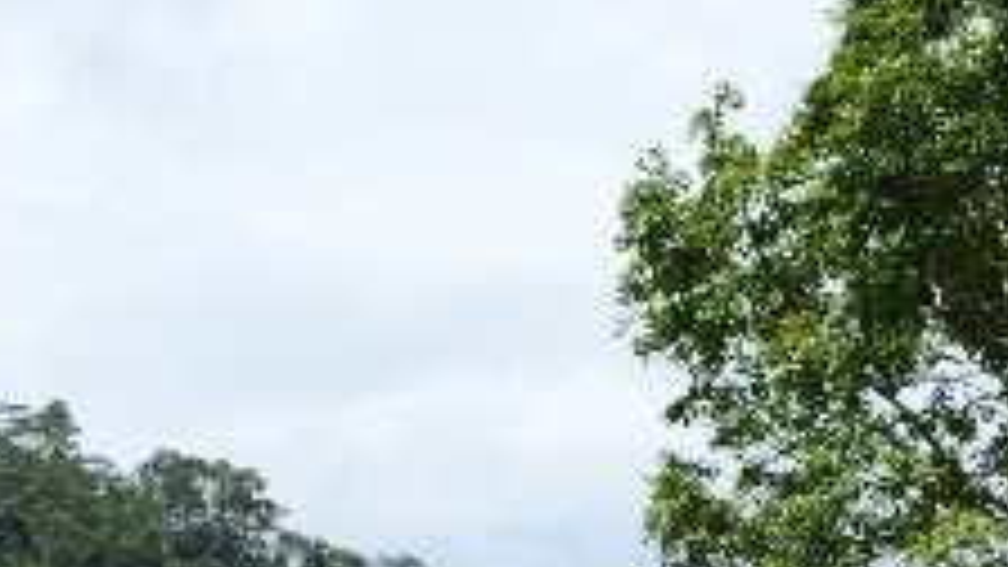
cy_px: 1566
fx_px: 6388
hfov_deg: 8.8
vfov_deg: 4.9
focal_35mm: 239
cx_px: 1458
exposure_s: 1/320
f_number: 6.3
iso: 100
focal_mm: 32
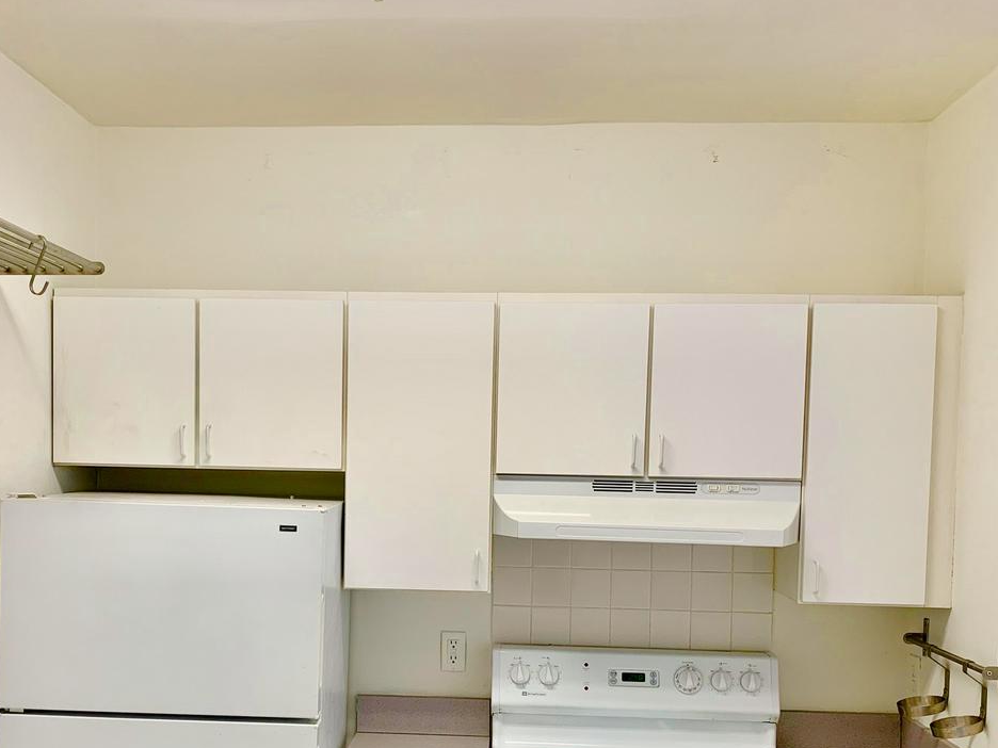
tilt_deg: -2.4
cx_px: 436
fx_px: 1153
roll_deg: -1.9
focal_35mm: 40
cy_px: 535
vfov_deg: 35.4
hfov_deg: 46.7
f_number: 1.8
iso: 50
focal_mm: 4.25
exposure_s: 1/60
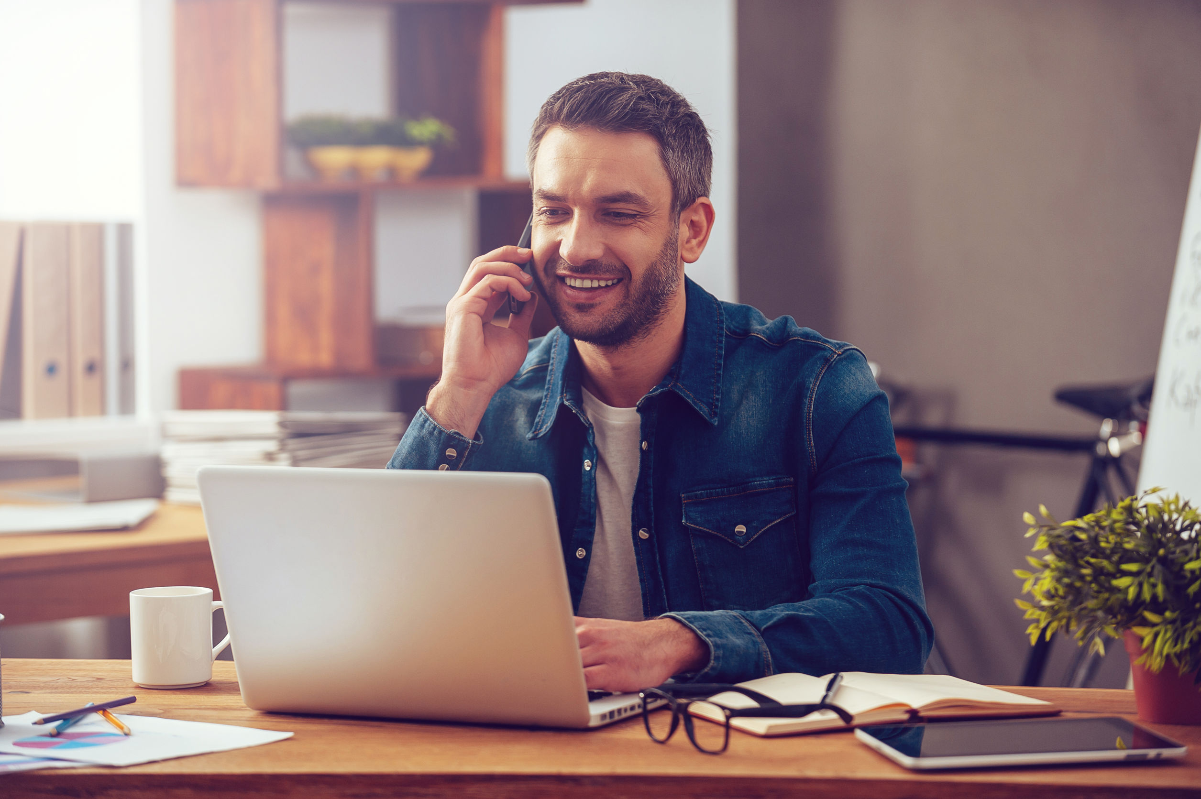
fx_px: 3867
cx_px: 600
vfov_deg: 11.8
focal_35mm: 116
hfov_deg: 17.7
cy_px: 400
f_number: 3.5
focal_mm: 116
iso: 200
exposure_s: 1/100
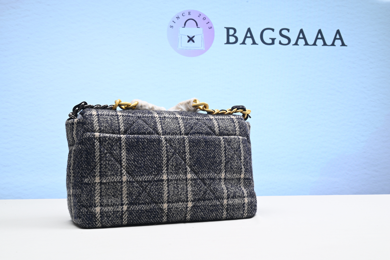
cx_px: 195
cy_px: 130
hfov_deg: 47.4
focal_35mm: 41
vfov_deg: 32.7
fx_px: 444
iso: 100
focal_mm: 41
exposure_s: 1/2
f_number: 16
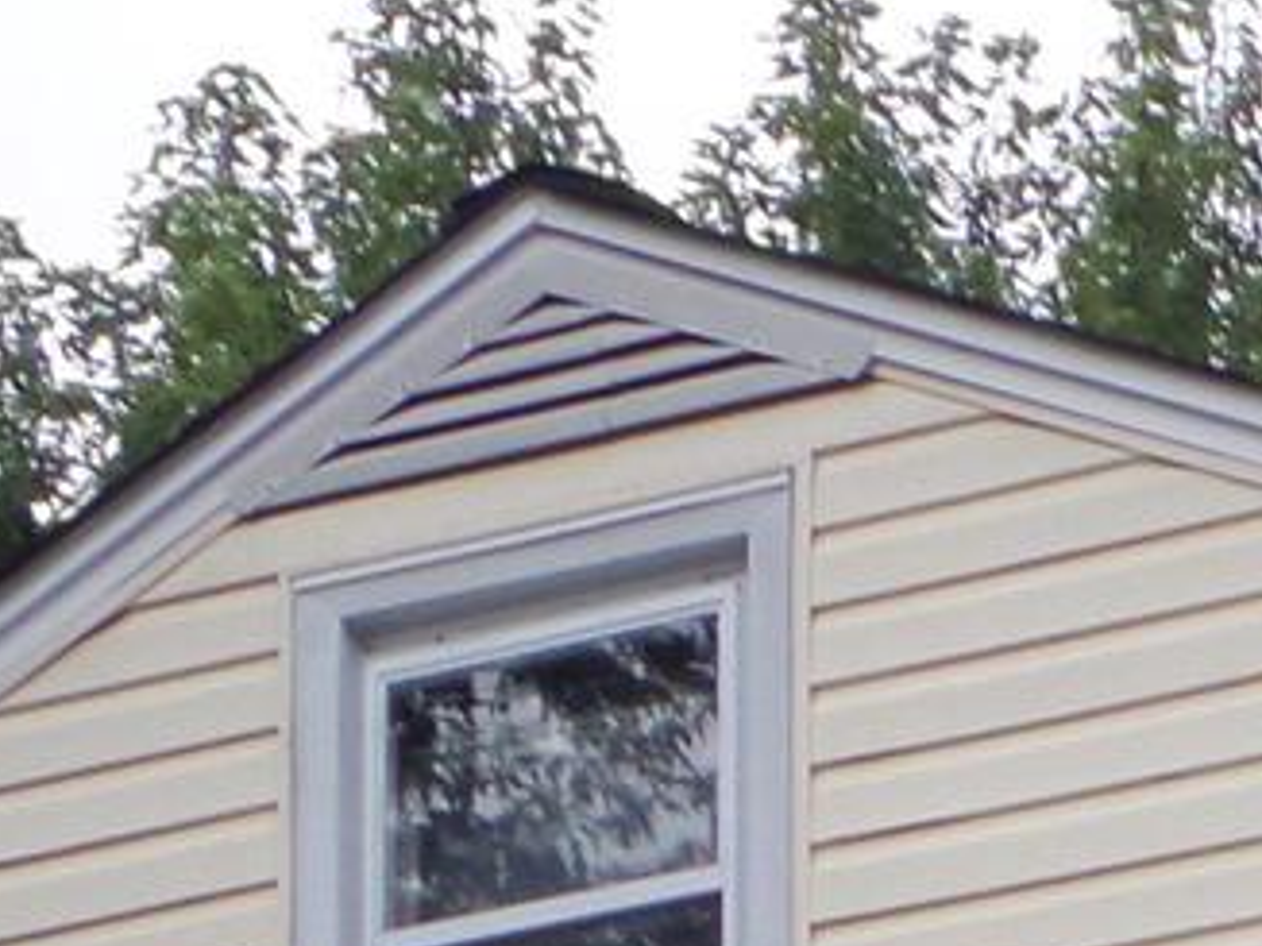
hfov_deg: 7.2
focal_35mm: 257
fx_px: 9366
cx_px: 3057
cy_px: 2853
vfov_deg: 5.4
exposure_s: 1/750
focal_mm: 6.8
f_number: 3.6
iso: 100
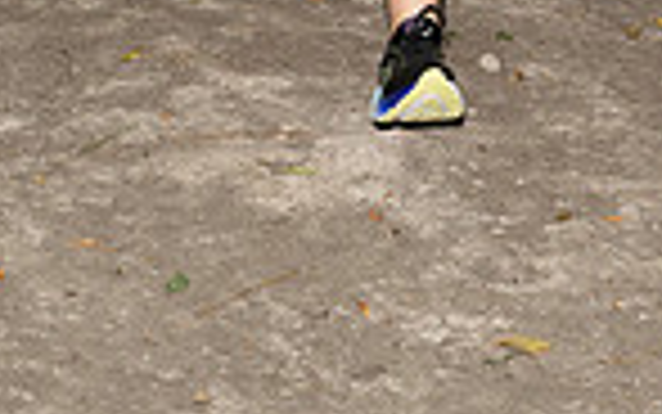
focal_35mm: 156
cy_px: -531
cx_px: 540
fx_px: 2816
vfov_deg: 7.9
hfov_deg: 13.3
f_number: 8
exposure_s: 1/250
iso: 800
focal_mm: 50
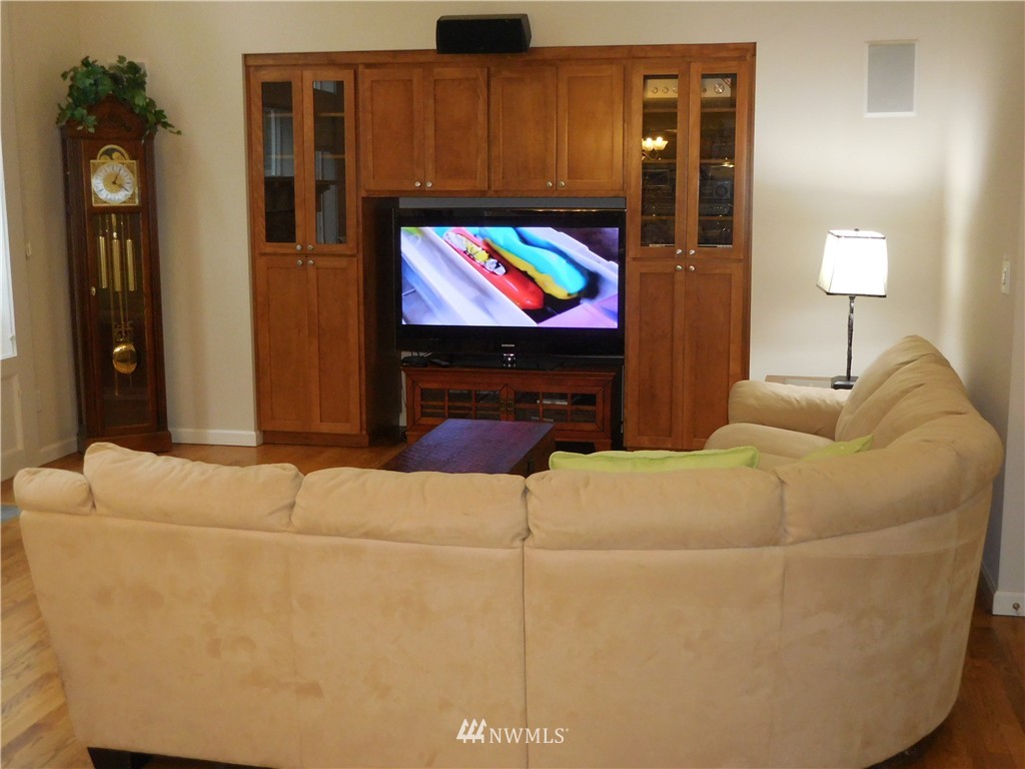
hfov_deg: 47.9
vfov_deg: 36.8
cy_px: 384
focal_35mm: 39
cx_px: 512
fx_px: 1155
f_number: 3.9
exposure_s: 1/30
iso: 500
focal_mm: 7
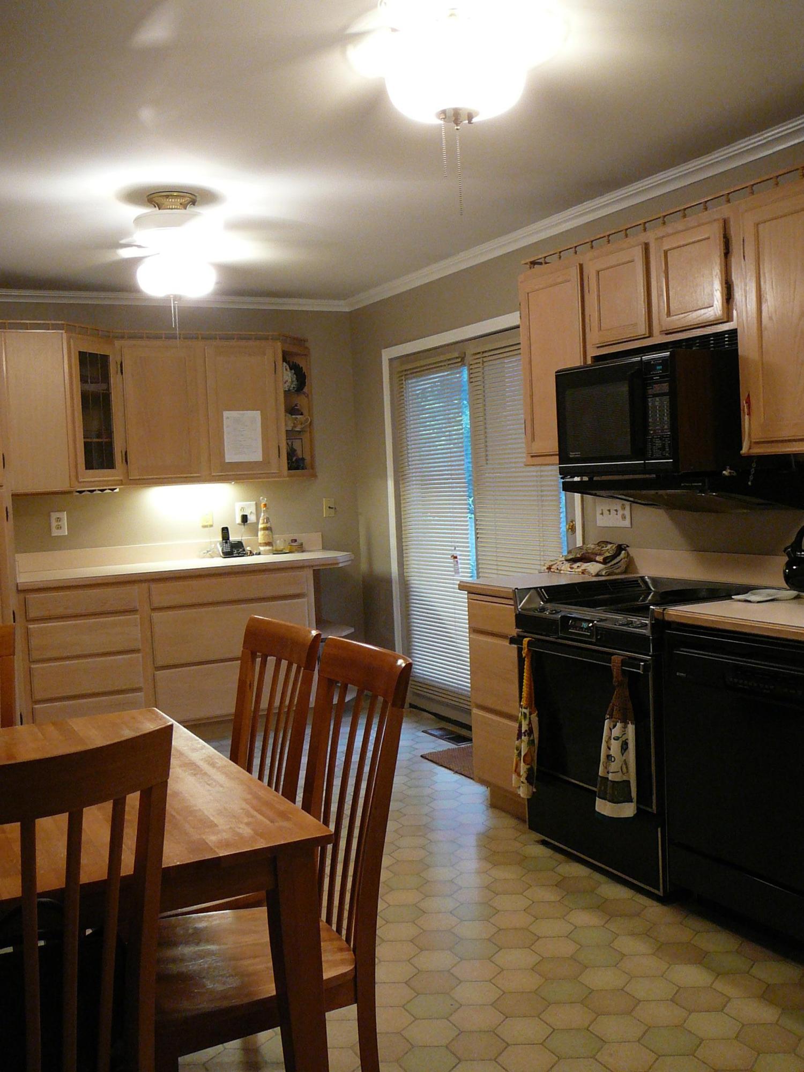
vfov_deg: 52.6
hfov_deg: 40.7
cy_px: 536
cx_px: 402
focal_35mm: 35
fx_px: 1084
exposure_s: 1/13
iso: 200
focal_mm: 5.2
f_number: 2.8
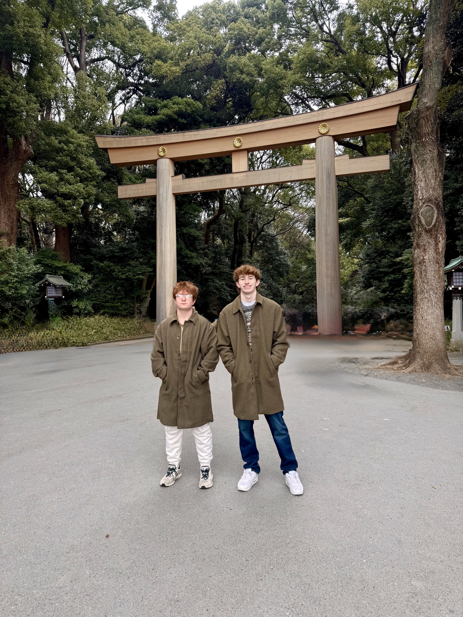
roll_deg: +0.7
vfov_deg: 71.6
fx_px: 428
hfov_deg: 56.8
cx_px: 232
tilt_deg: -1.5
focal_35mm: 24
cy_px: 308
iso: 80
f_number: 1.78
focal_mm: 6.76
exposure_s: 1/180
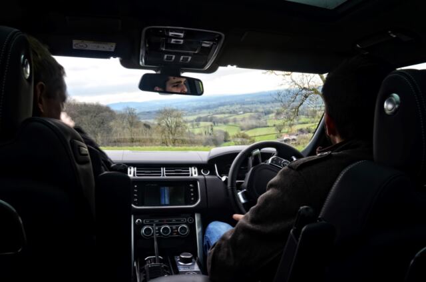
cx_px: 213
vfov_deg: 47.7
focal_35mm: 27
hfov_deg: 67.5
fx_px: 319
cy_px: 141
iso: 200
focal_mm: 18
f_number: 13
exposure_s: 1/30
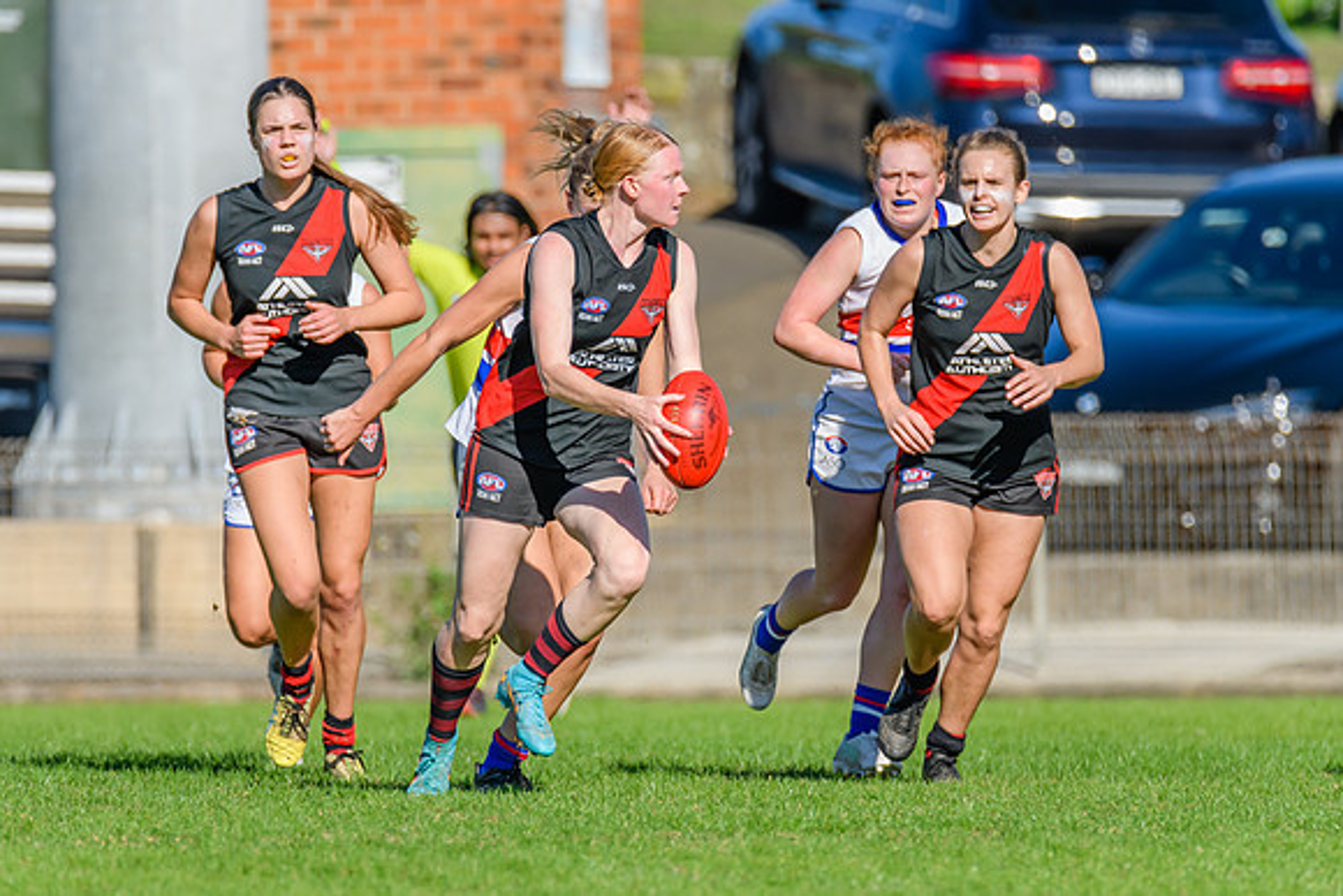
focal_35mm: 840
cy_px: 424
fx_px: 31343
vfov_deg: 1.6
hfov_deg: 2.5
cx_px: 625
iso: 640
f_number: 9
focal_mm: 600
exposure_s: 1/1600
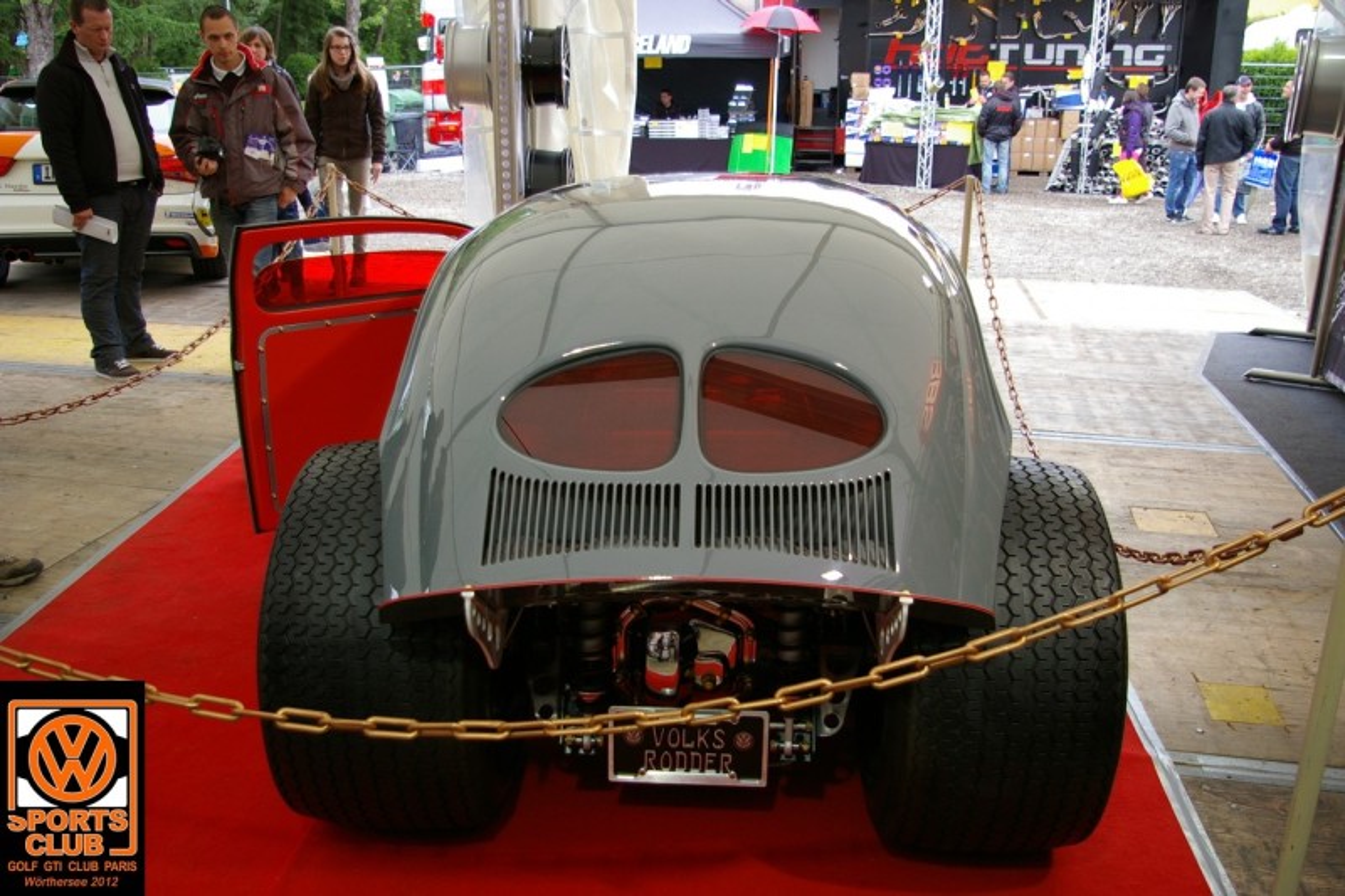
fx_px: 1177
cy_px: 448
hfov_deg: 59.5
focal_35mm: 32
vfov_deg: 41.7
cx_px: 672
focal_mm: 21
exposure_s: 1/60
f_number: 4
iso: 200
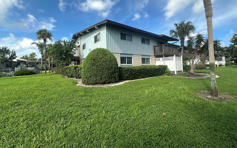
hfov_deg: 101.5
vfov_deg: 73.9
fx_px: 97
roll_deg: +1.1
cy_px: 58
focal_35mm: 15
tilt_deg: +6.5
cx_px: 119
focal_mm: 2.22
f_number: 2.2
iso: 40
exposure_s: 1/1014
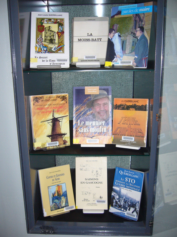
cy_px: 118
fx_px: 239
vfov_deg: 52.6
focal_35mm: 35
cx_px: 88
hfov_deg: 40.7
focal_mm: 5.8
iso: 100
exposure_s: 1/30
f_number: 2.8
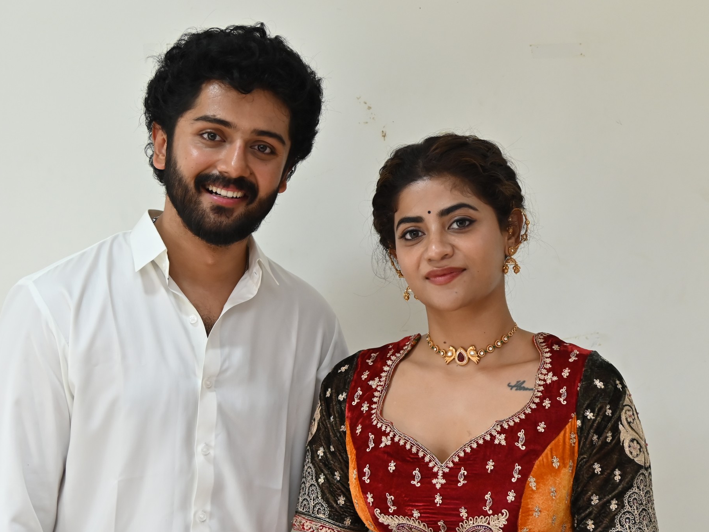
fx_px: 1536
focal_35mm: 75
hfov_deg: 26.0
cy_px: 266
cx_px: 316
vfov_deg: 19.6
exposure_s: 1/200
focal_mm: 46
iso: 1000
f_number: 4
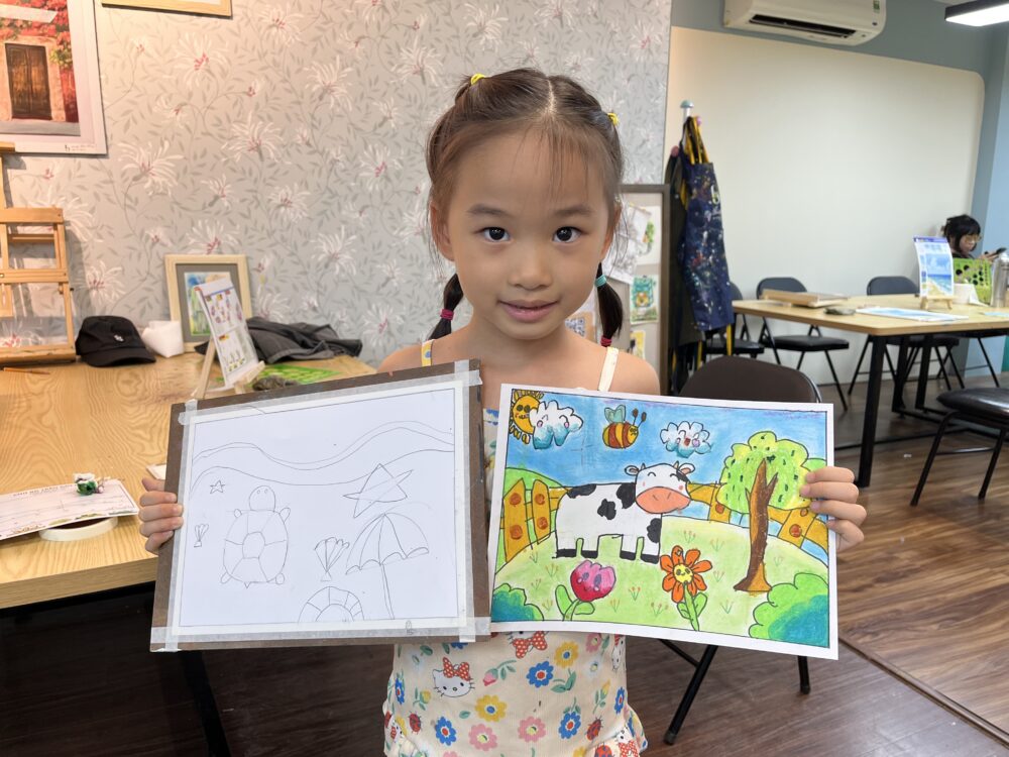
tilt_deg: -12.3
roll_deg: -0.7
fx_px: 758
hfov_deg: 67.3
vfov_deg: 53.1
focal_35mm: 26
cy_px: 378
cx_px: 504
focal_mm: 5.1
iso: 64
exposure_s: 1/100
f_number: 1.6
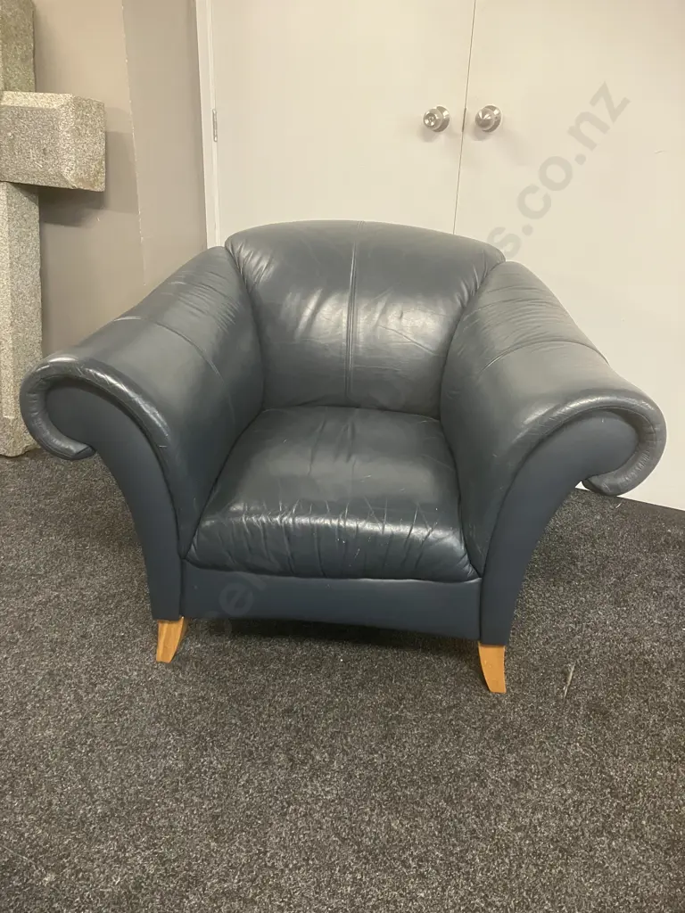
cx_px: 342
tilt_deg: -23.5
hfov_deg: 49.7
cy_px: 456
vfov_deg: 63.4
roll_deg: -1.8
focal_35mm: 28
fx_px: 739
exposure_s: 1/33
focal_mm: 3.99
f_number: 1.8
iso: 250
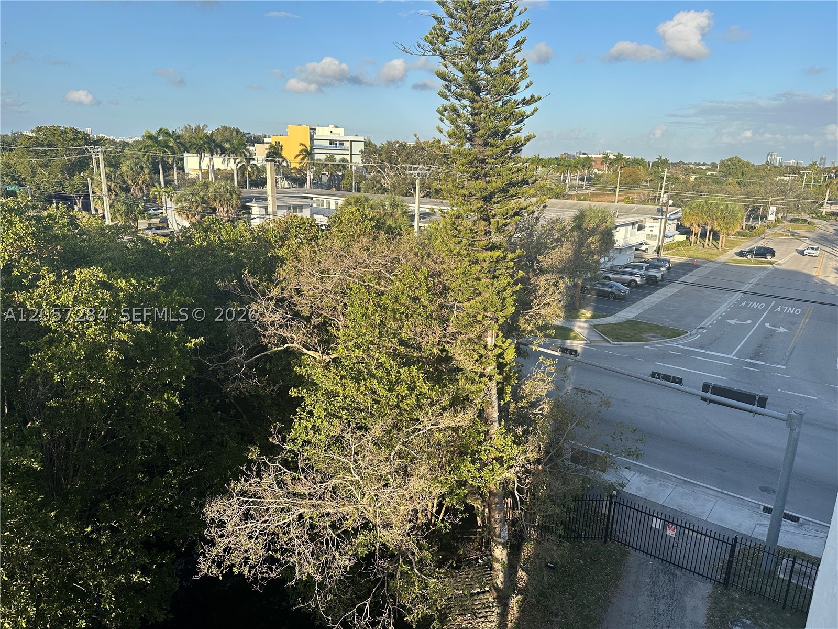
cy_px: 314
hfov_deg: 71.6
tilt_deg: -14.8
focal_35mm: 24
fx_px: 581
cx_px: 419
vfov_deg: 56.8
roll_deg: -1.9
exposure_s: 1/1988
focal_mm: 6.86
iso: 80
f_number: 1.78
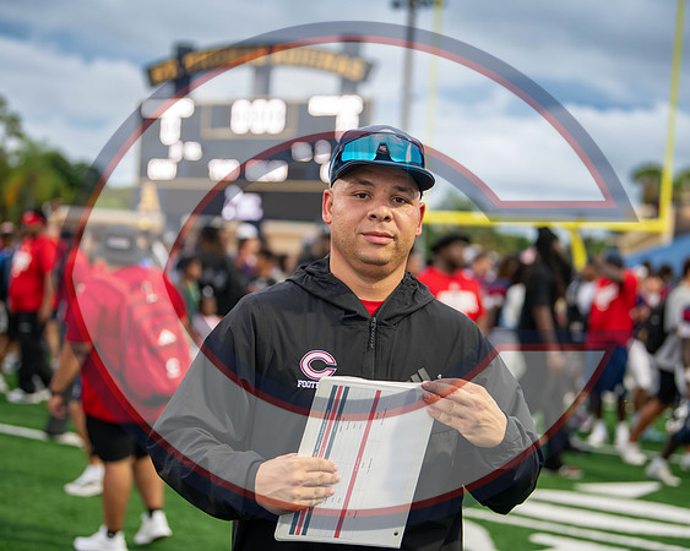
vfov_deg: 19.4
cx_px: 339
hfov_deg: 24.2
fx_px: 1609
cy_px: 276
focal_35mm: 79
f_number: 2.8
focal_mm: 70
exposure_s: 1/1000
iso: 1800
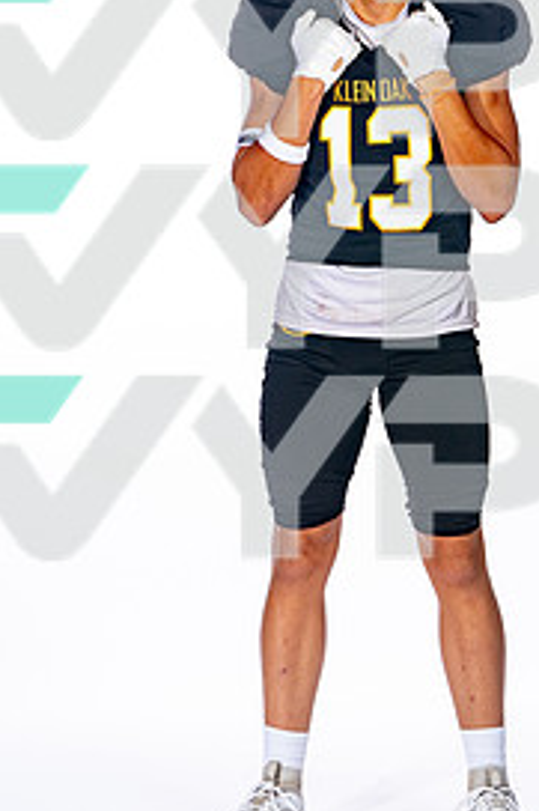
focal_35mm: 149
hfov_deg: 9.2
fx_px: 3350
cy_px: 259
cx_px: 348
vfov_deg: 13.8
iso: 250
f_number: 8
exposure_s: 1/250
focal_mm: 90
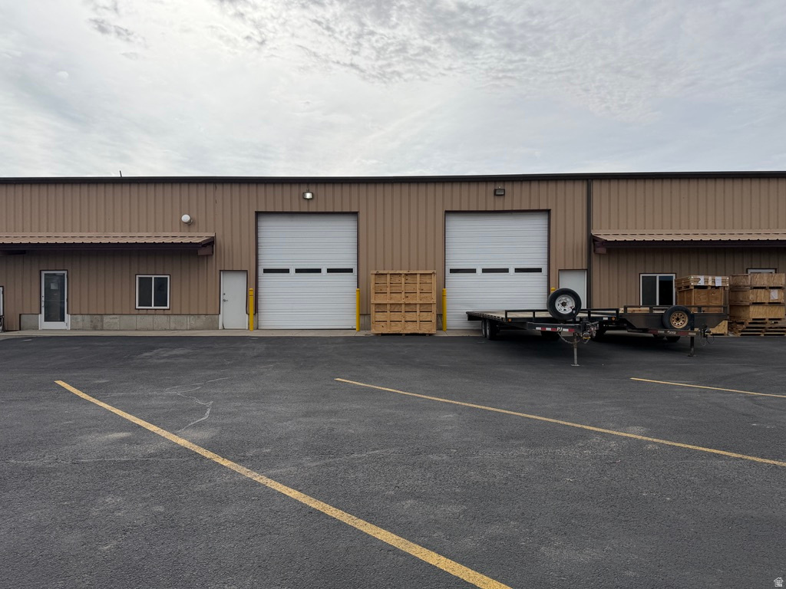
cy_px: 294
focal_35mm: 24
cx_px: 393
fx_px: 545
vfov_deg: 56.8
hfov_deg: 71.6
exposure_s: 1/10309
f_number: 1.78
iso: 80
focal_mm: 6.76
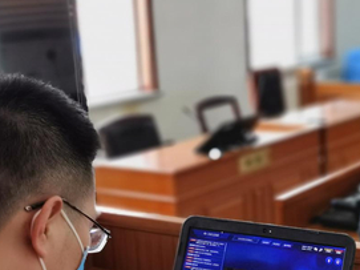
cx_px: 264
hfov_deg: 24.2
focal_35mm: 80
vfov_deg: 18.3
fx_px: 832
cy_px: 192
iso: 160
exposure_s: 1/100
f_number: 1.8
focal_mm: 5.58
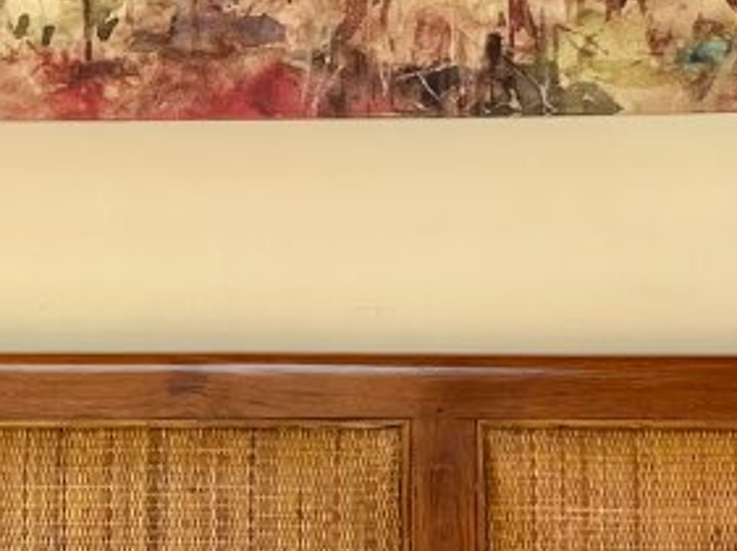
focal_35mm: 139
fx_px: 2956
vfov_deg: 10.6
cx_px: 286
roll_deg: +0.5
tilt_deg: -6.7
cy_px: 384
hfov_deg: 14.2
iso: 50
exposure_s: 1/769
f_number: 1.5
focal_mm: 5.7
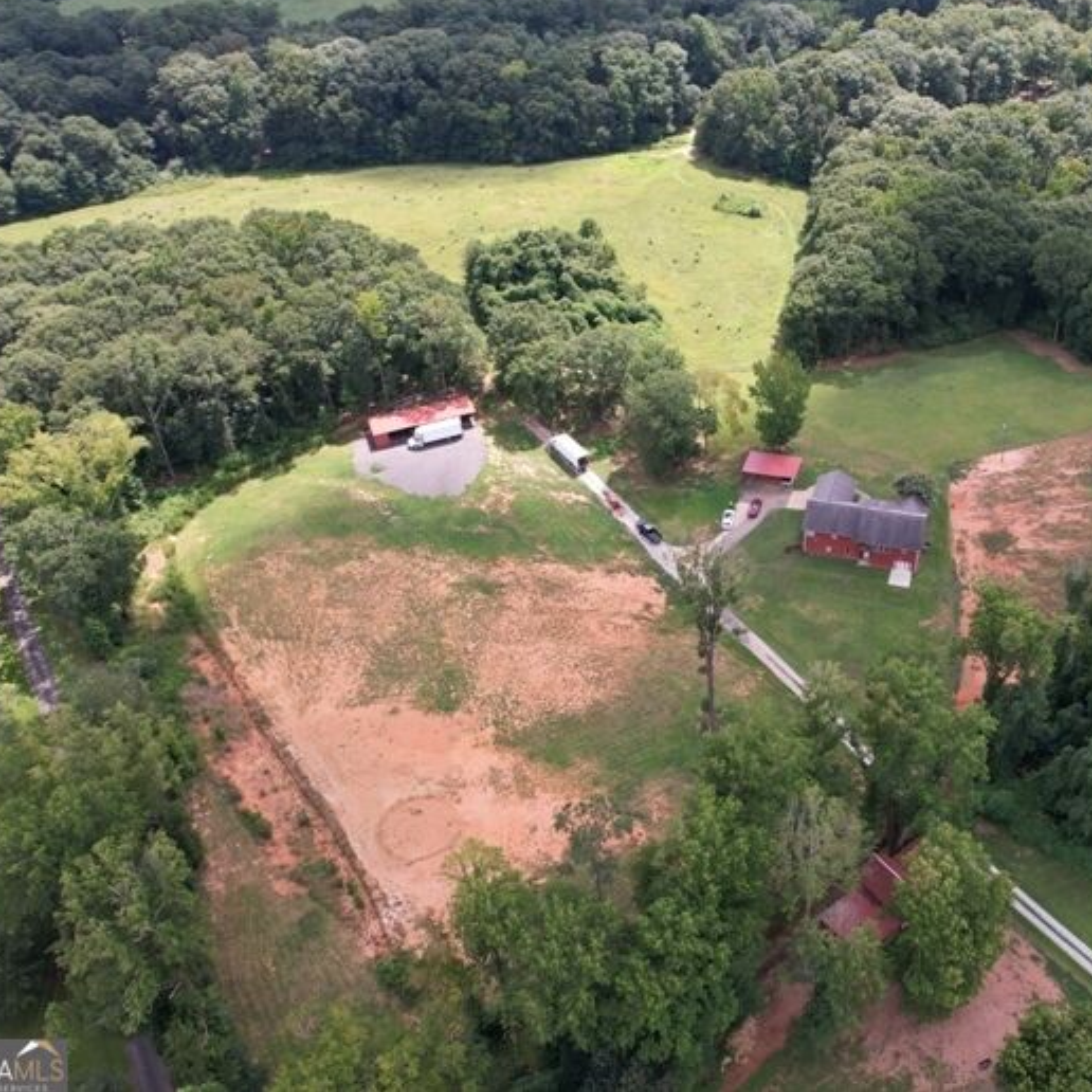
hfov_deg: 54.2
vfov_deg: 55.6
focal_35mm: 29
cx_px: 749
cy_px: 530
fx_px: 1035
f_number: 2.8
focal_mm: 8.38
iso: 110
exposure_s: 1/40
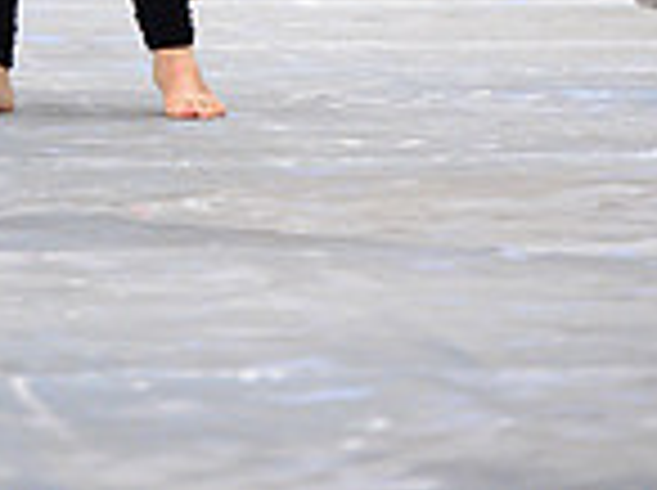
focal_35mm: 385
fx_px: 7295
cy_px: -517
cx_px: 11
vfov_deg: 3.8
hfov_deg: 5.1
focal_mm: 130
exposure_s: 1/320
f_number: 2.8
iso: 8000
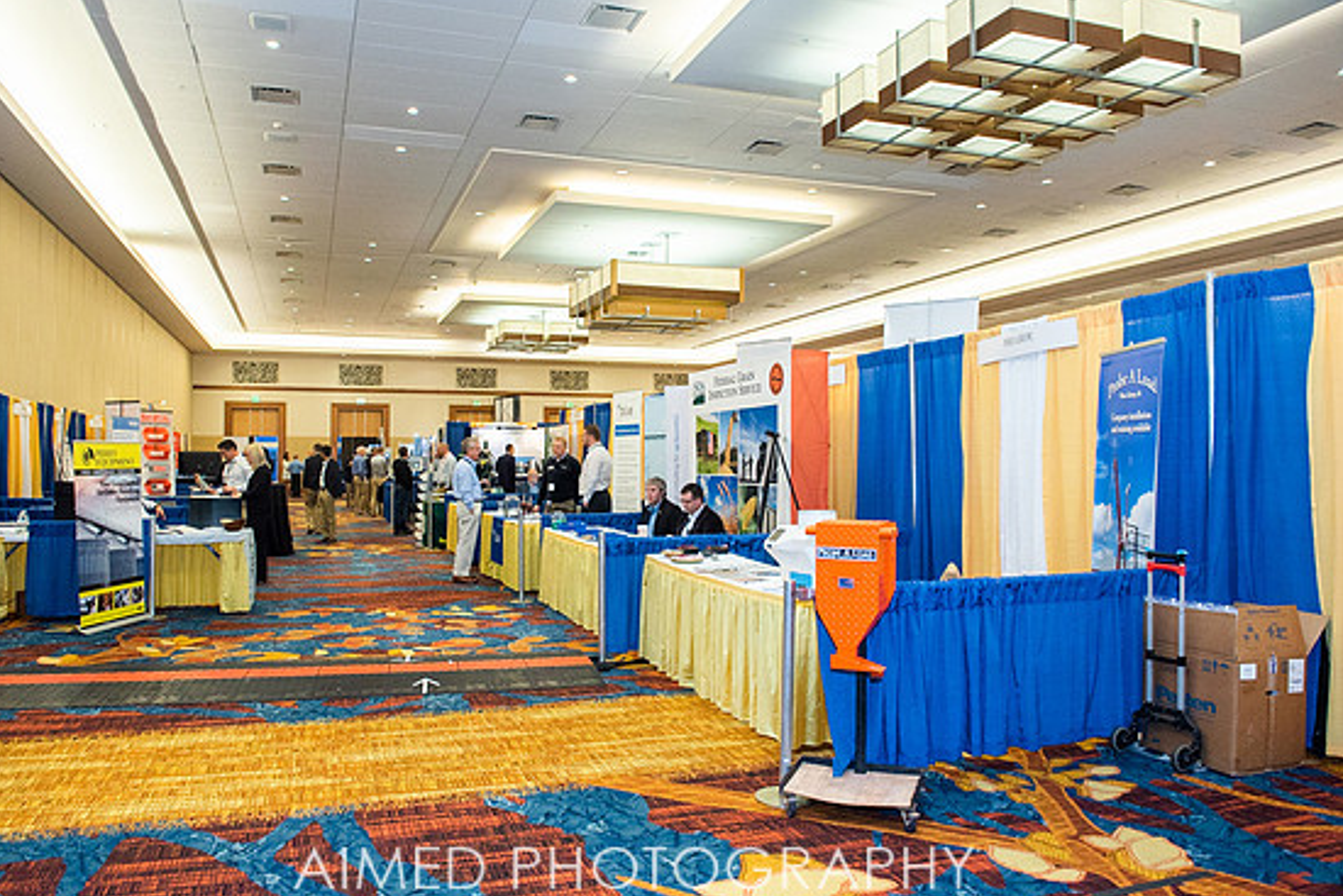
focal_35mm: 26
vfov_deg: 49.6
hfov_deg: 69.3
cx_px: 637
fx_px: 970
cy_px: 443
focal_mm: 24
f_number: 4
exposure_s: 1/200
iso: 1250
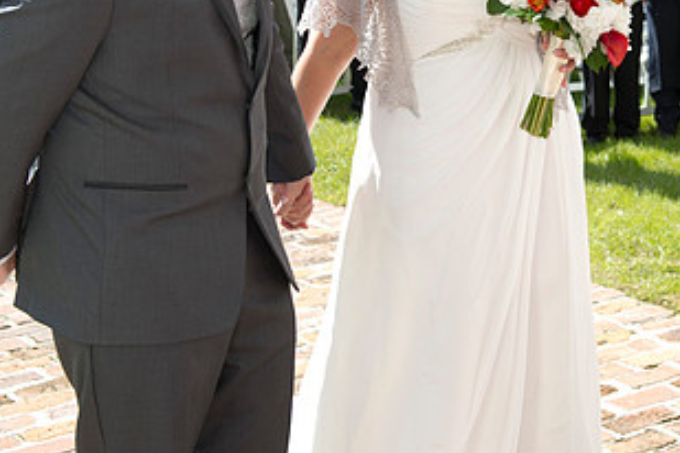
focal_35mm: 90
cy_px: 42
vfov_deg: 15.0
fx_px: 1700
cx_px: 614
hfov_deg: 22.1
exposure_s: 1/250
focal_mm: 48
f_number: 5.6
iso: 100
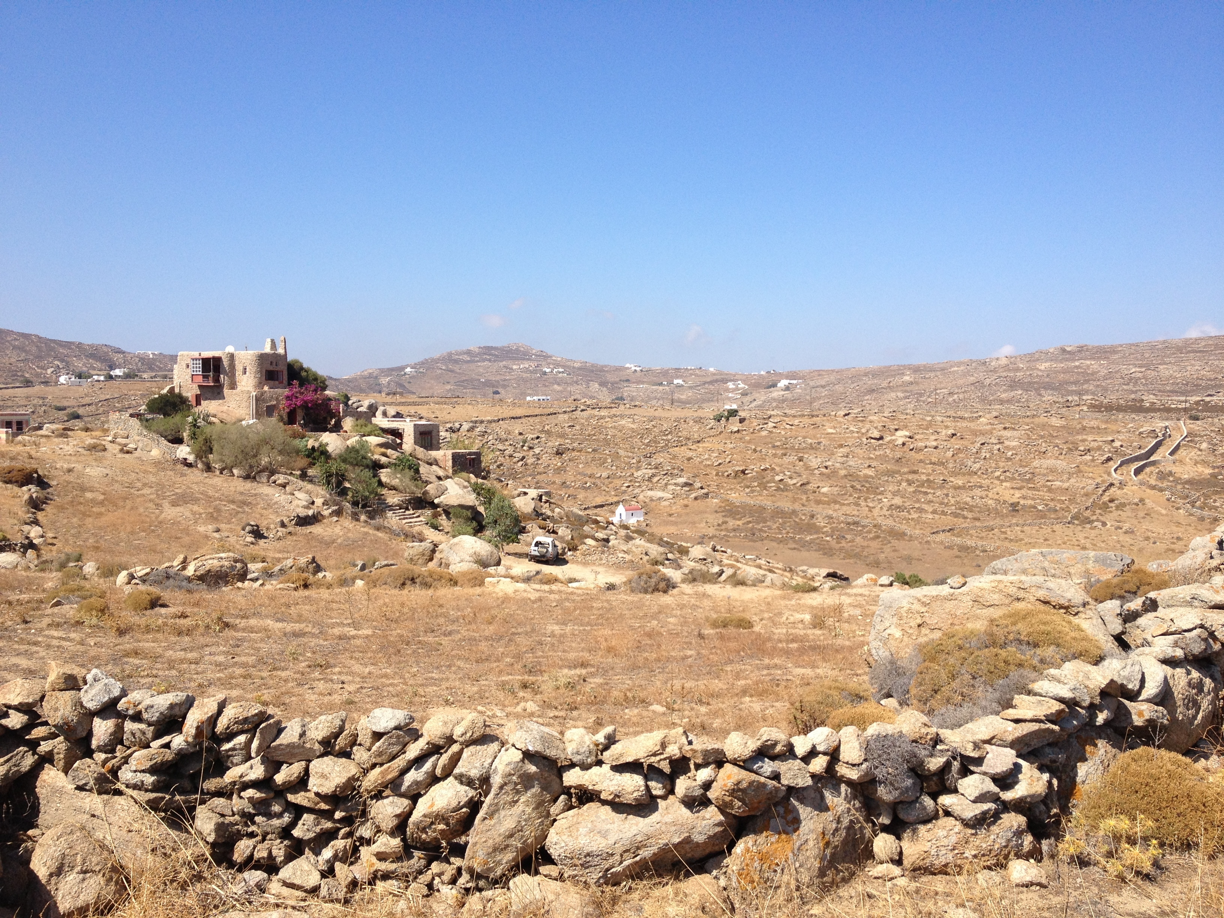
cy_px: 459
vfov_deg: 40.7
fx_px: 1238
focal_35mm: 35
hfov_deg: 52.6
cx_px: 612
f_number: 2.4
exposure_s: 1/1672
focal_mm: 4.28
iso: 50
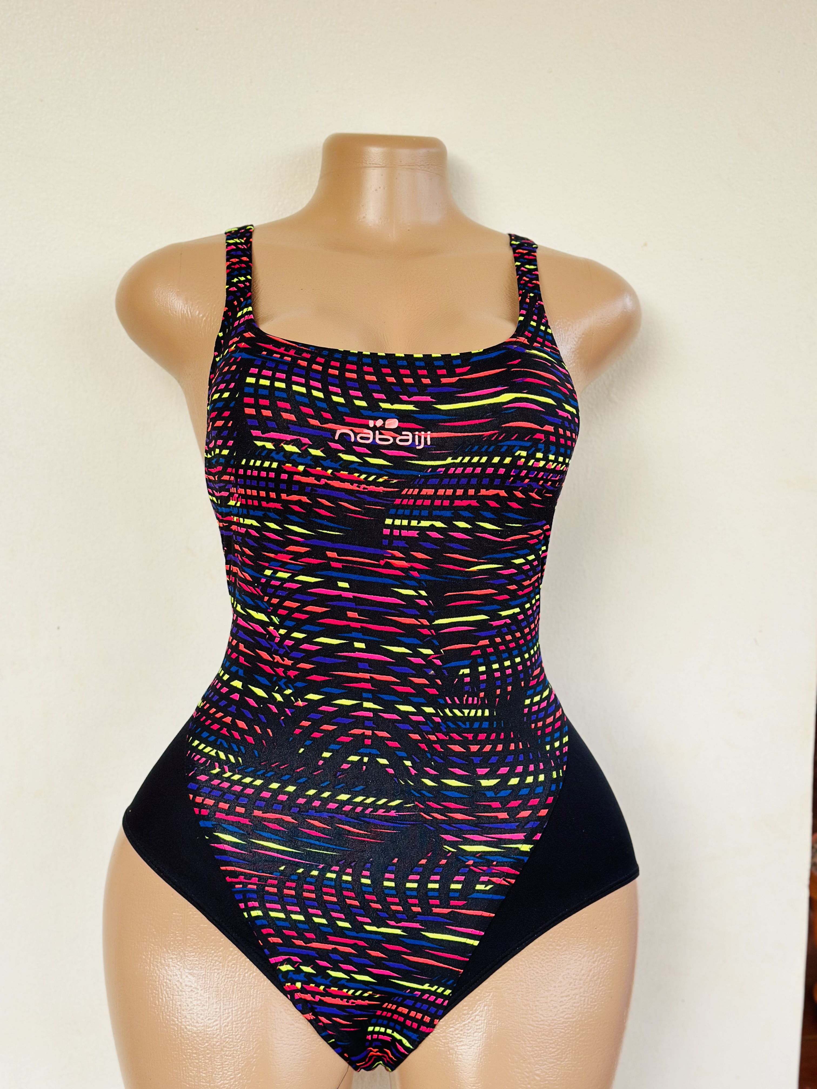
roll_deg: -1.0
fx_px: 1511
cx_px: 408
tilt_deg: -12.4
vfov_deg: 39.7
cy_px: 544
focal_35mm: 48
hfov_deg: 30.3
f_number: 1.78
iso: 160
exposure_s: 1/60
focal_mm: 6.86
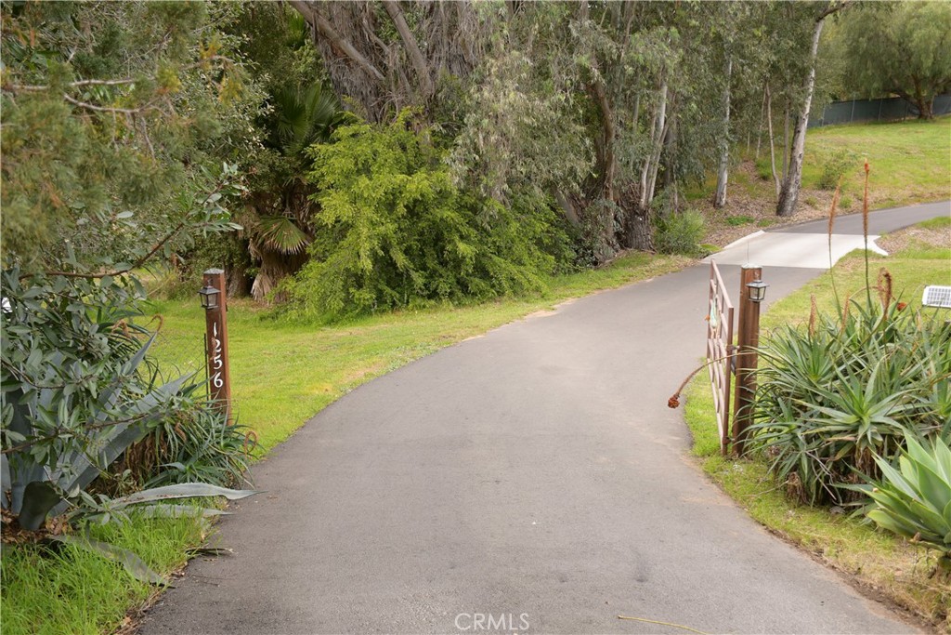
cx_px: 476
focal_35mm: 36
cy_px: 318
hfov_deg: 53.1
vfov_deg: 36.9
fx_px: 951
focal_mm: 24
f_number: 6.3
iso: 250
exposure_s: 1/250
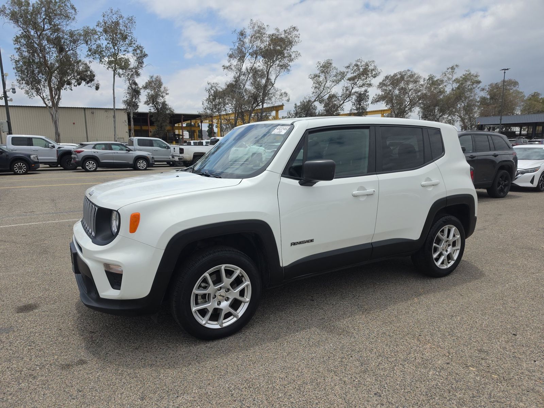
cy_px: 204
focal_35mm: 23
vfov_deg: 58.9
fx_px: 361
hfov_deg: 73.9
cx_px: 272
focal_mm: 6.5
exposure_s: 1/7940
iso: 52
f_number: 1.4
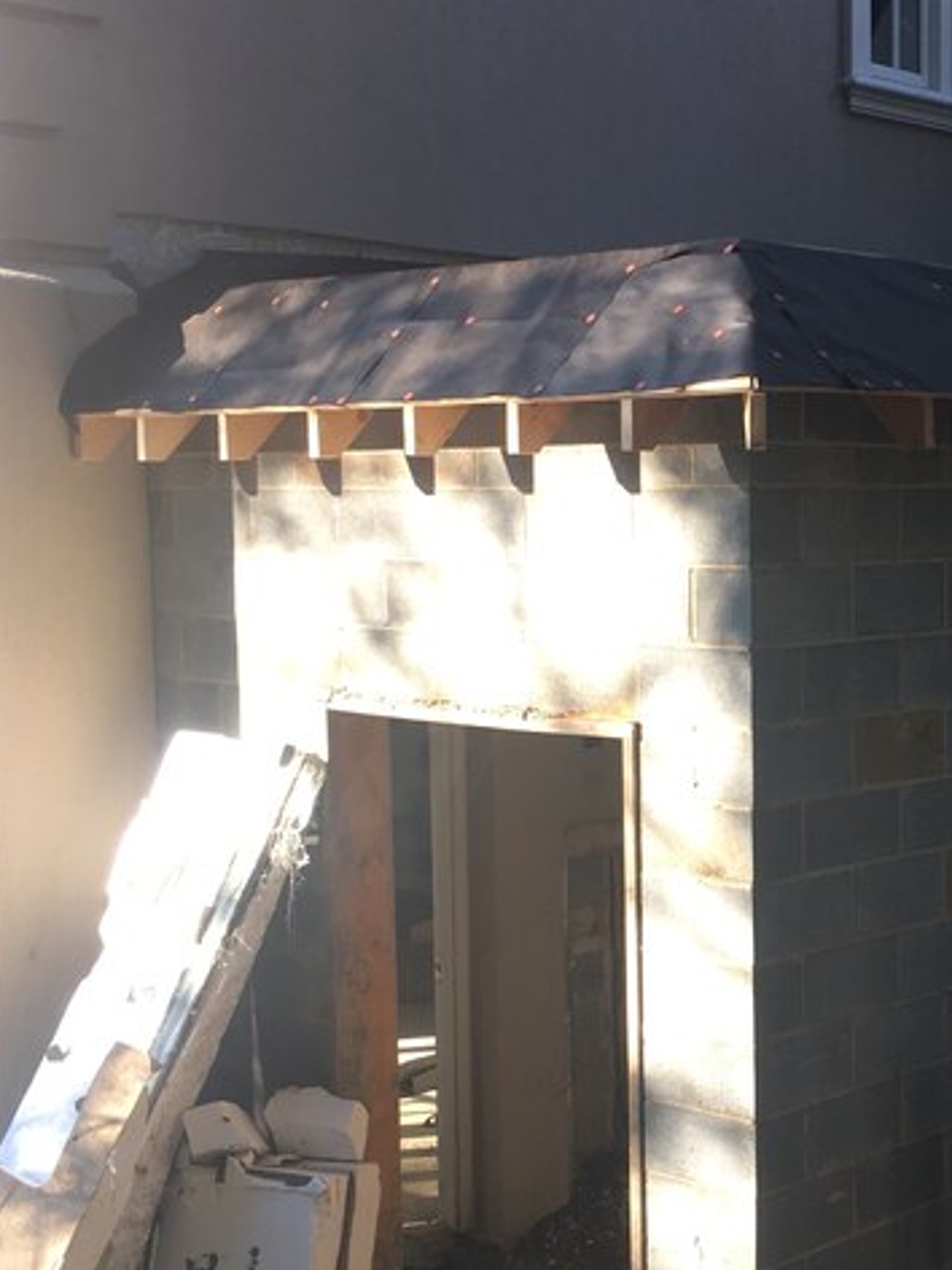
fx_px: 2163
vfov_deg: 32.6
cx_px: 890
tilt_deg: -5.7
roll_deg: +0.1
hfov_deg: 24.0
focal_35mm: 59
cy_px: 735
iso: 25
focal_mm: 4.15
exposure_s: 1/120
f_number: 2.2
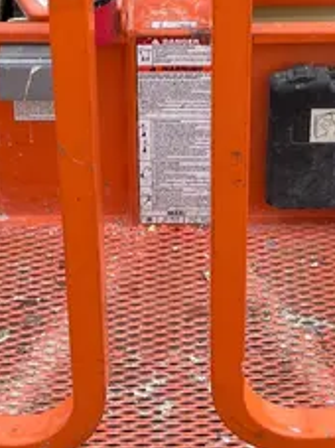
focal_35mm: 84
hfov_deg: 17.5
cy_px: -194
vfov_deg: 20.4
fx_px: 1085
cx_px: 189
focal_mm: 5.1
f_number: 1.6
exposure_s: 1/1721
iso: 50
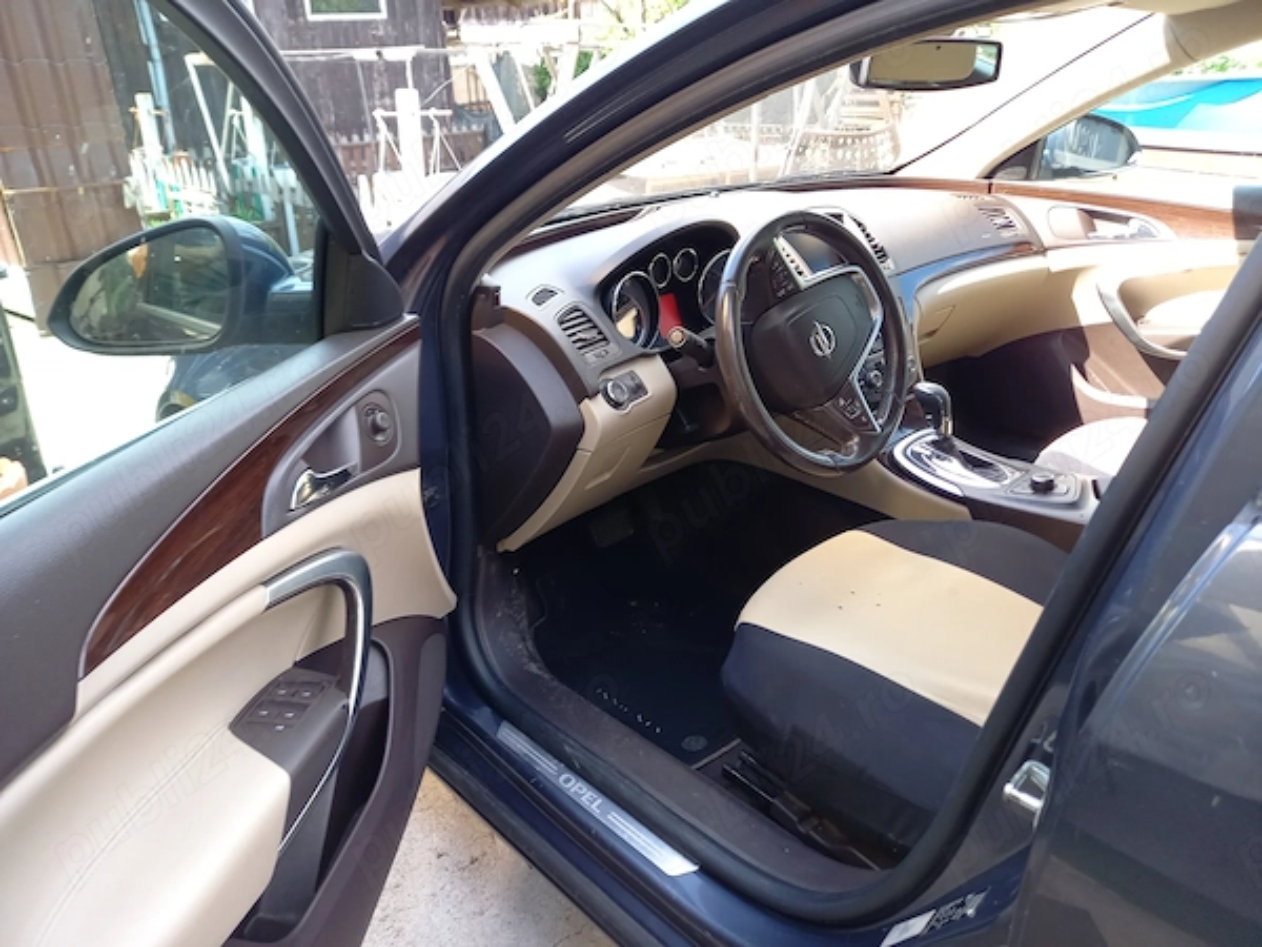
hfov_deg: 69.4
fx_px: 911
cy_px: 474
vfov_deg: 54.9
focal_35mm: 25
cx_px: 631
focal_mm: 4.65
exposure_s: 1/100
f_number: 1.8
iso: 100
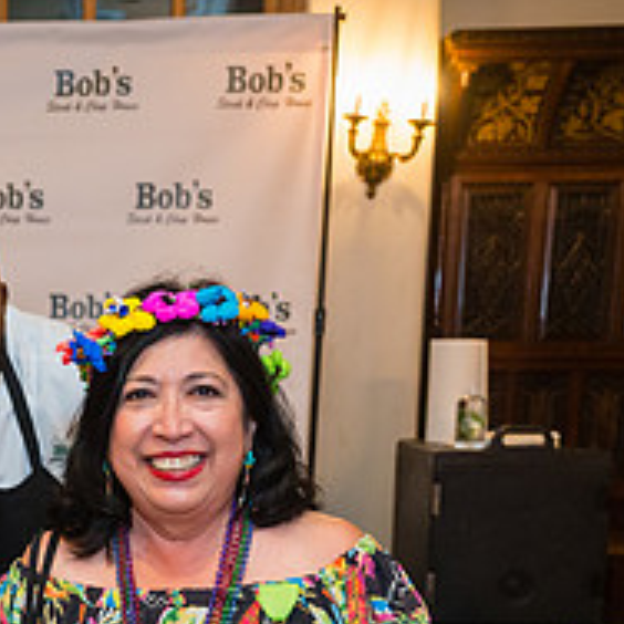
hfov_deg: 23.8
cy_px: 611
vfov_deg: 24.3
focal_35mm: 68
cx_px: -53
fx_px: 1387
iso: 2500
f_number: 2.8
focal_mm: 26
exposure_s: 1/125
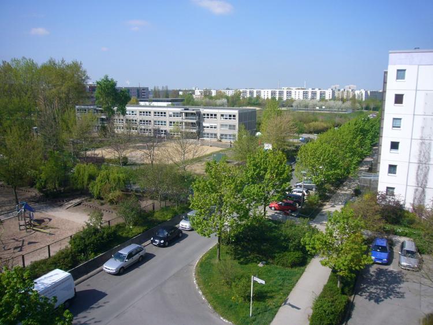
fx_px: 350
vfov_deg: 49.7
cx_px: 216
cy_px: 162
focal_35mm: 28
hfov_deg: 63.5
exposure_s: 1/400
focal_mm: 4.6
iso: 100
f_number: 5.6
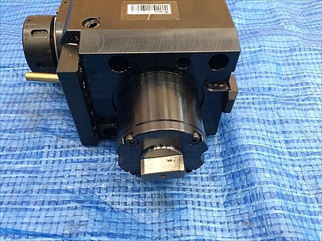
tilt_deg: -52.7
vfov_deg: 48.2
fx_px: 270
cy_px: 120
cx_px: 161
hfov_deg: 61.7
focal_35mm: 29
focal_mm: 4.15
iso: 200
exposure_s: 1/30
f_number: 2.2
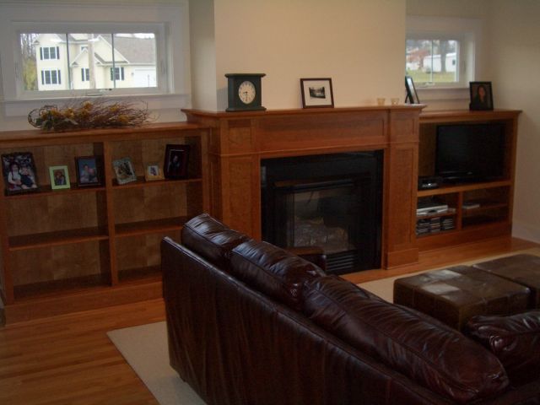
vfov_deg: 35.1
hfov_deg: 45.8
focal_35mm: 41
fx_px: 640
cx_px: 270
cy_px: 202
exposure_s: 1/60
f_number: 2.8
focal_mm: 6.8
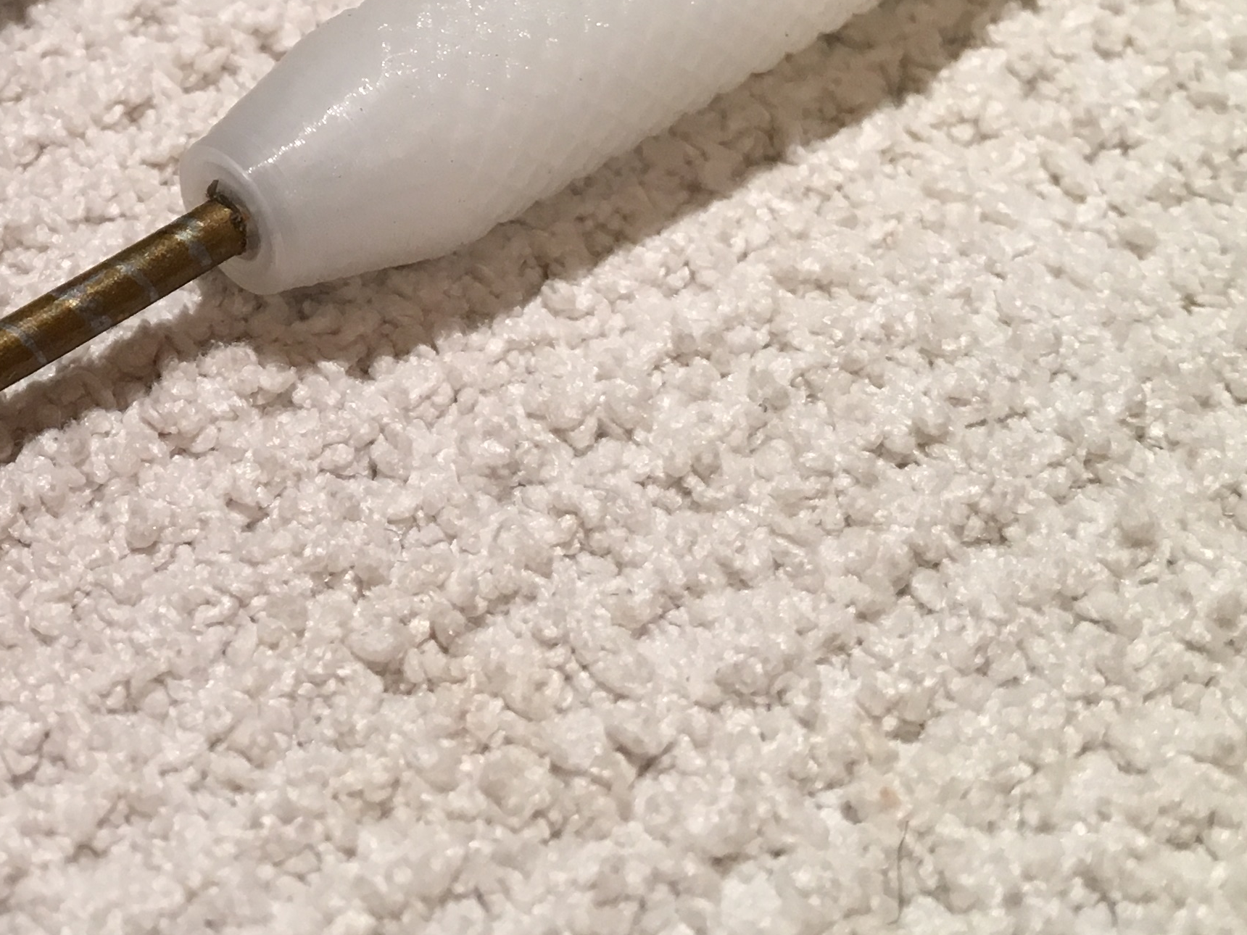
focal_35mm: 68
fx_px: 2450
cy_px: 138
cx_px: -20
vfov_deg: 21.3
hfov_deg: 26.9
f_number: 2.2
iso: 64
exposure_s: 1/30
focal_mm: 4.15
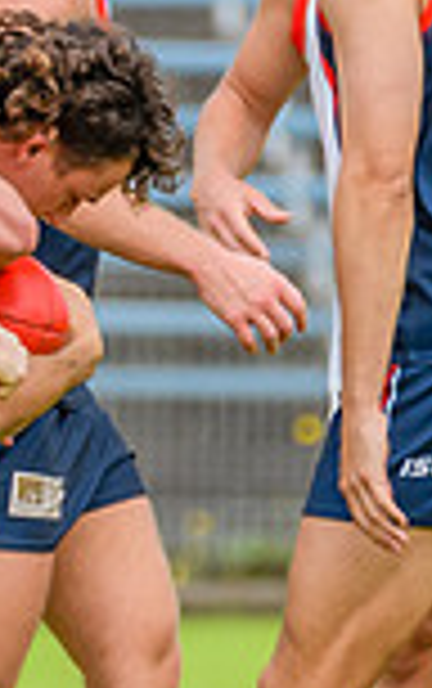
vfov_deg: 0.7
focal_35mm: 2876
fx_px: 54024
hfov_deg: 0.5
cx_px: -292
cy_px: 376
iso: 800
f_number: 7.1
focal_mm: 420
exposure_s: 1/1600
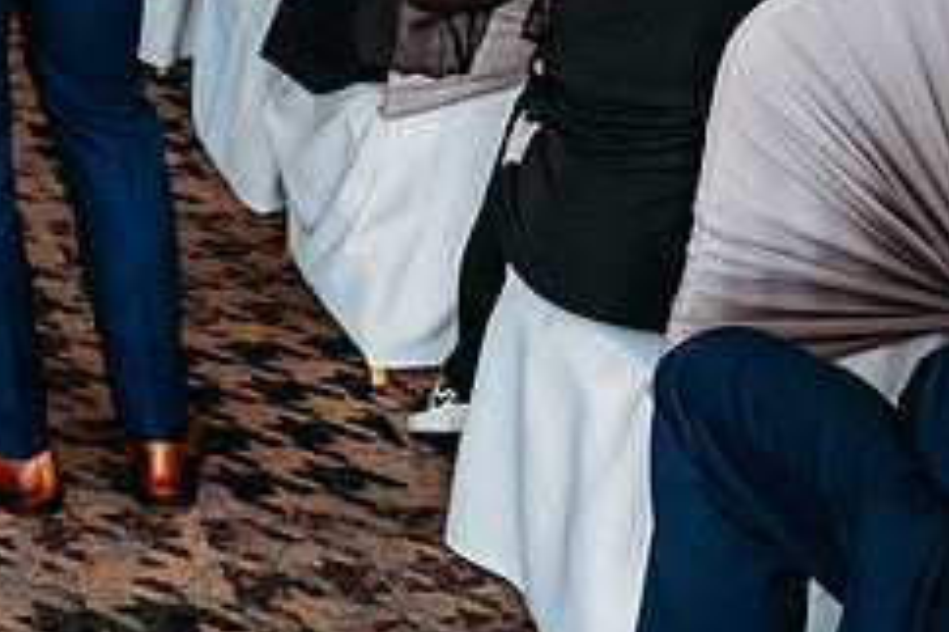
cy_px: -47
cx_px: -180
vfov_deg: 15.8
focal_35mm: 84
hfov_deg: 22.4
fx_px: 2213
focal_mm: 35
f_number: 6.3
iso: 3200
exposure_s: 1/200
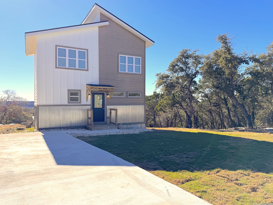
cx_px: 132
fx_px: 197
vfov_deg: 54.9
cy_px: 103
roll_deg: -0.1
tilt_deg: -1.3
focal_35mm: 25
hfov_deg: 69.4
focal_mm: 6.76
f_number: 1.78
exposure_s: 1/4608
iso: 80
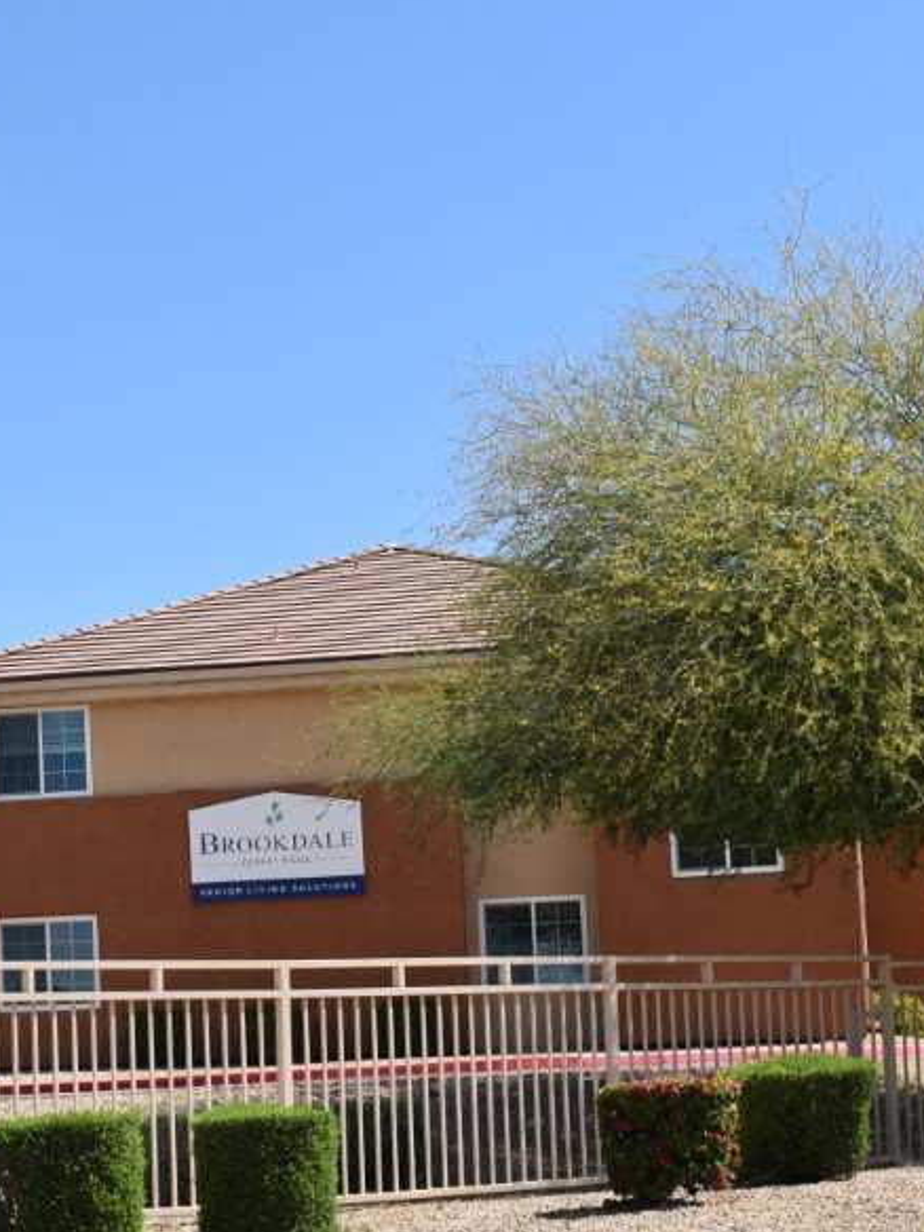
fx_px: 2634
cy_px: 793
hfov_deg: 19.4
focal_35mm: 74
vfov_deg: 26.2
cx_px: 8
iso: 100
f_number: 9
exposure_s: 1/320
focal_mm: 26
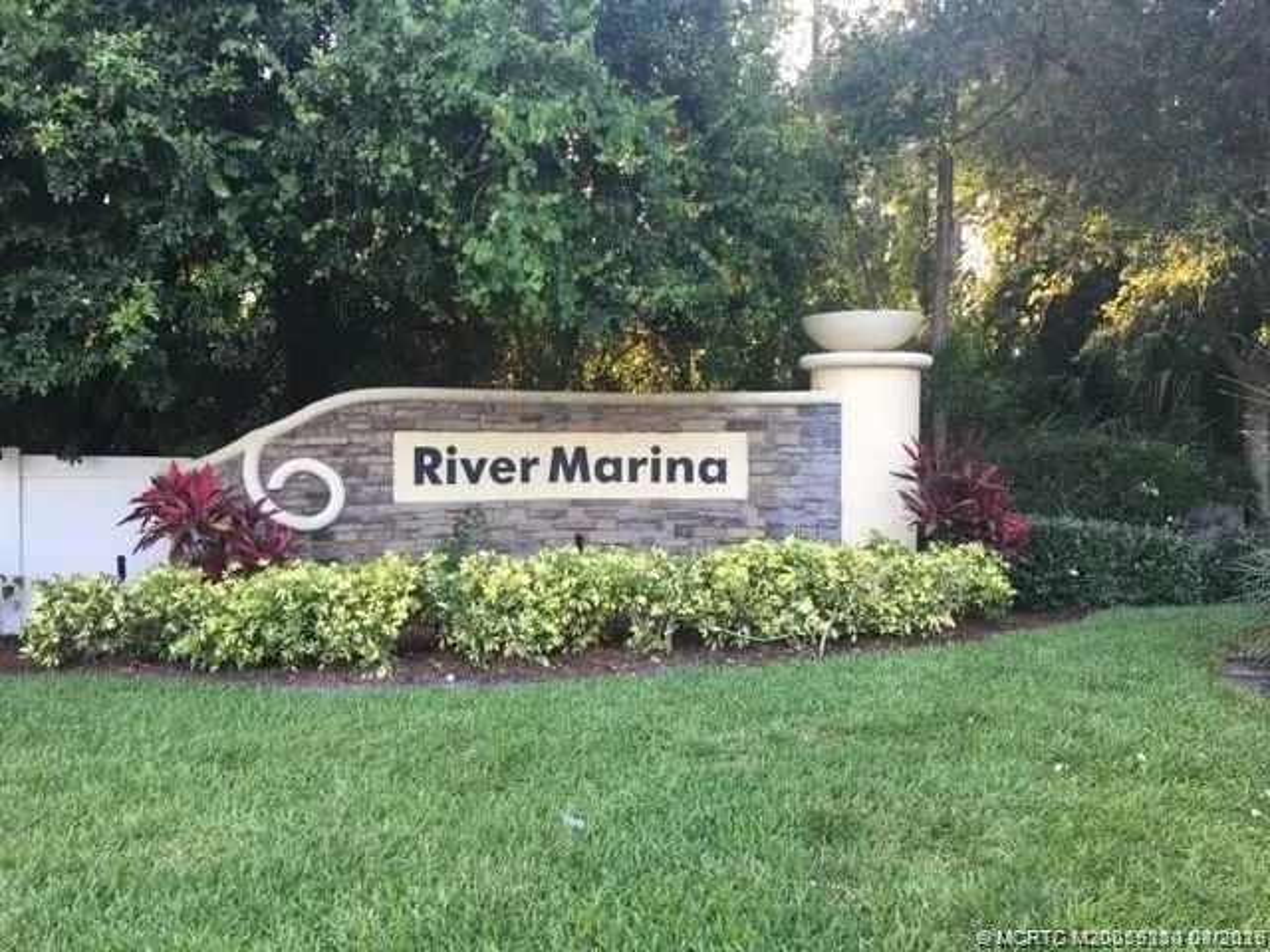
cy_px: 476
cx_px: 635
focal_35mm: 29
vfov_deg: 48.2
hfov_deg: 61.7
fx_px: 1064
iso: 32
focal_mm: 4.15
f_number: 2.2
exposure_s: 1/60
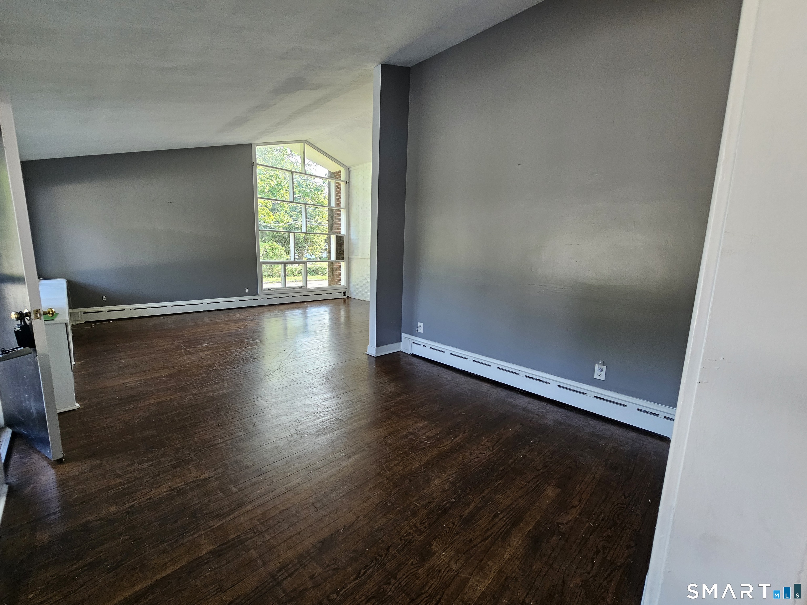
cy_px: 302
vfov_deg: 89.9
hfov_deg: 106.2
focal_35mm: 13
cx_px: 404
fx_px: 303
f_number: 2.2
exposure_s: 1/70.8
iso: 100
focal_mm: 2.2
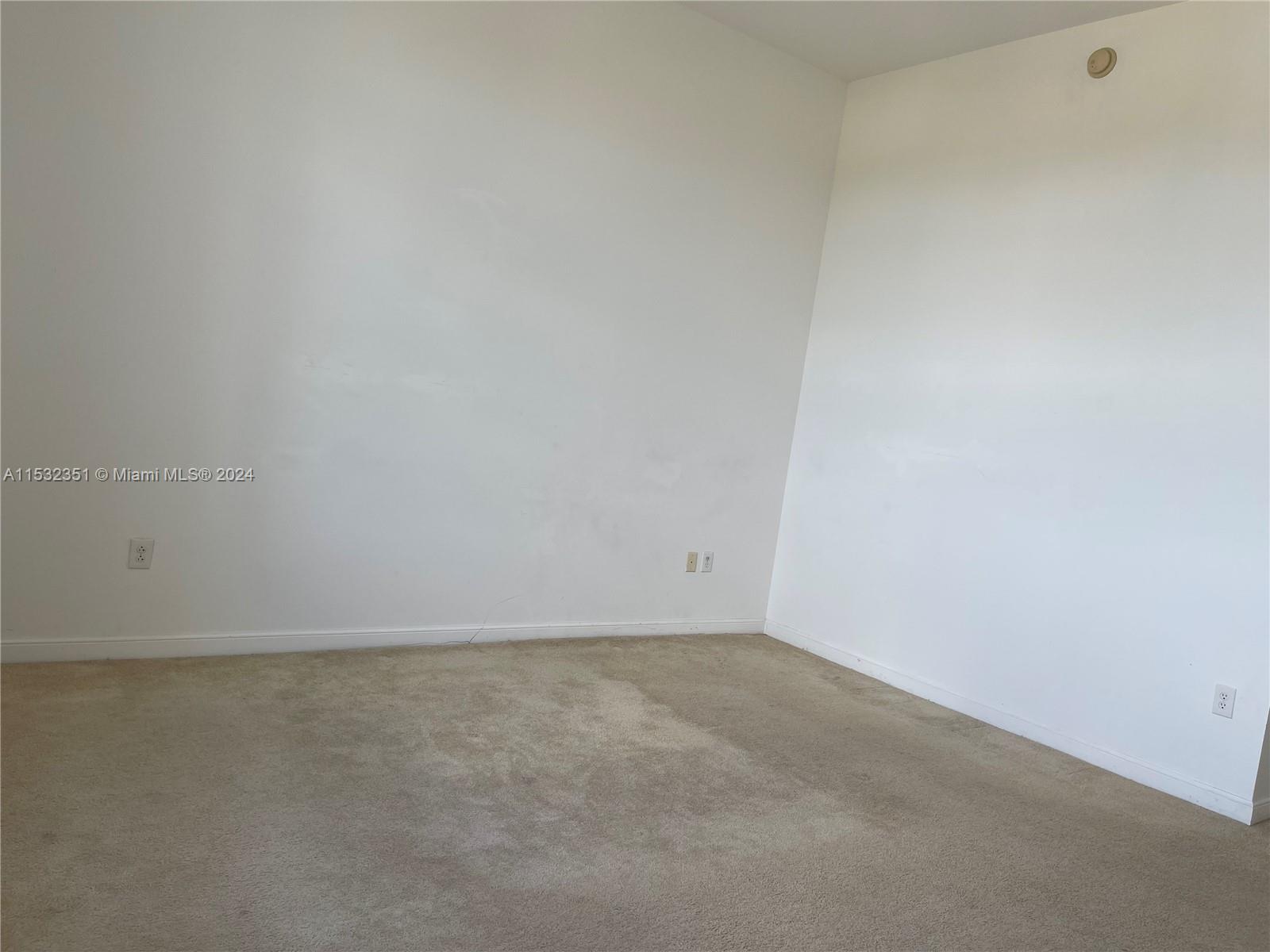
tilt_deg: -4.1
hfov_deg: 69.4
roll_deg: -7.9
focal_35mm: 25
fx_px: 917
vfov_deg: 54.9
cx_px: 635
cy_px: 476
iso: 32
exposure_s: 1/144
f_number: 1.6
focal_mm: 5.1
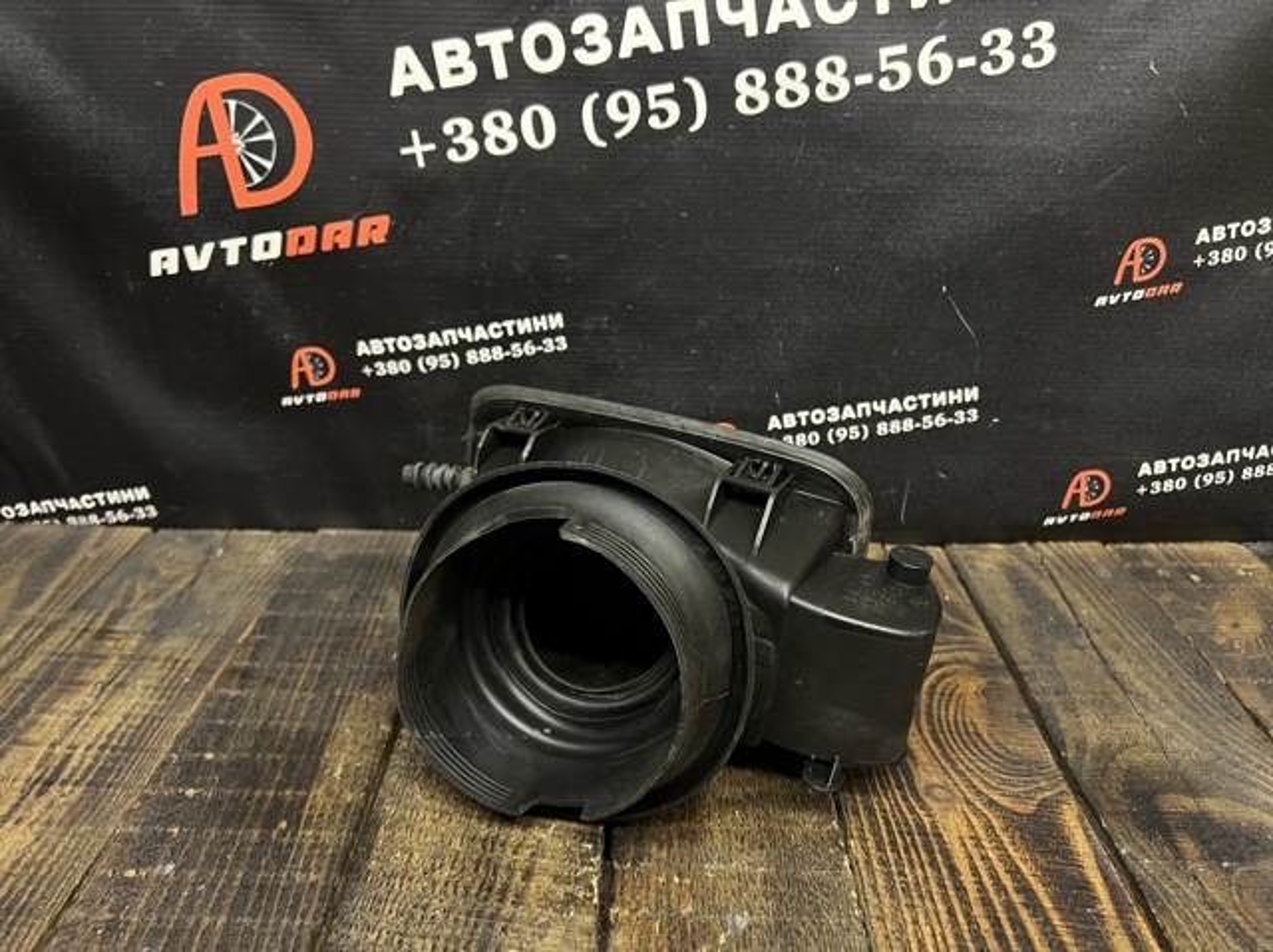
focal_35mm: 26
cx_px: 636
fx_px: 955
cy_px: 476
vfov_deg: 53.0
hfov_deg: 67.3
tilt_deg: -24.6
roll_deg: -0.2
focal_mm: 5.7
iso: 320
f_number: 1.5
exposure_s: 1/50
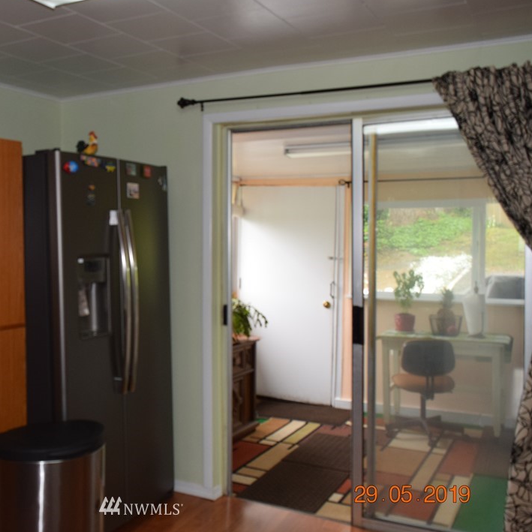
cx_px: 141
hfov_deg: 41.7
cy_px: 263
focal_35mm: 39
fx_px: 678
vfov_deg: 42.8
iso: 800
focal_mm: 20
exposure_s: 1/100
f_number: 5
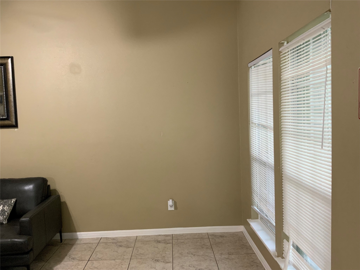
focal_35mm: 29
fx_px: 302
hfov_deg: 61.7
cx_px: 180
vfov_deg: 48.2
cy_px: 135
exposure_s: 1/60
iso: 160
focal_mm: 3
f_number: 1.8
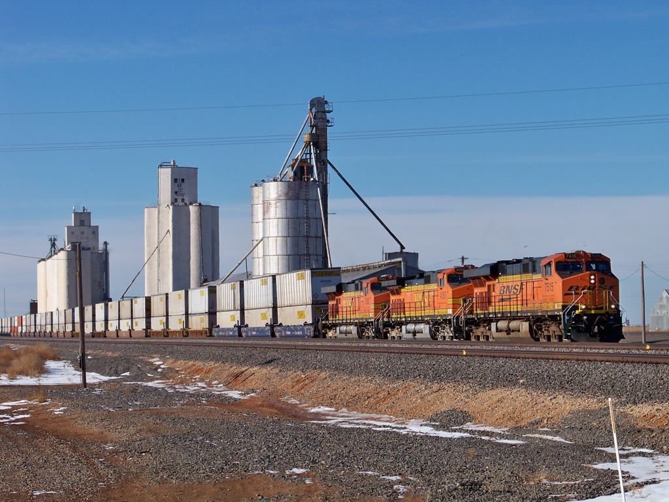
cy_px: 251
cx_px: 334
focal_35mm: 109
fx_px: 2107
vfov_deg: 13.6
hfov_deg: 18.0
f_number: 4.5
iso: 64
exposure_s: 1/640
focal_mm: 19.3
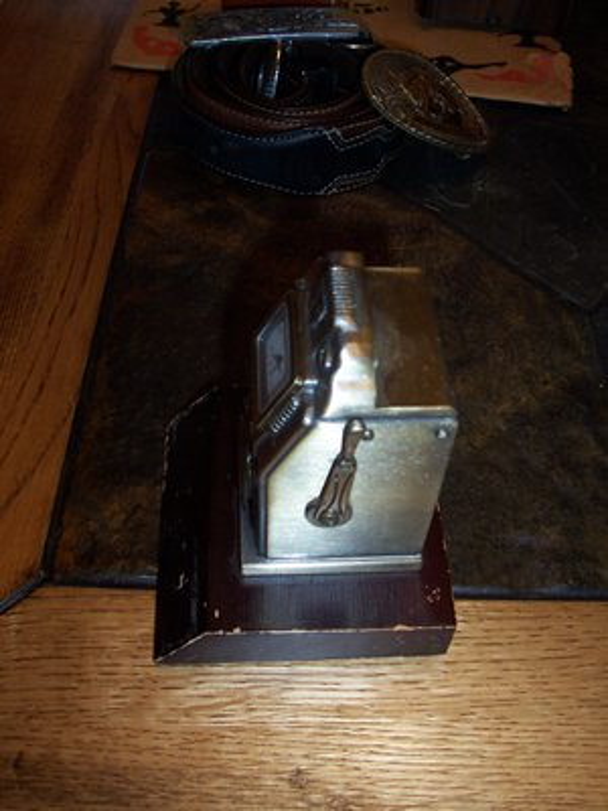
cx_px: 304
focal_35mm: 37
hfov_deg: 38.7
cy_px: 406
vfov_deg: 50.1
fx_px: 866
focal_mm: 5.6
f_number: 2.8
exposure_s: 1/60
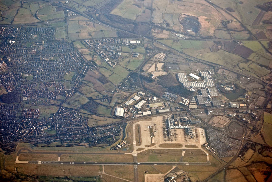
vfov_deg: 16.6
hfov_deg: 24.6
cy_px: 91
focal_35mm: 82
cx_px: 136
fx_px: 624
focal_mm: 55
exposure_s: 1/200
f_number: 7.1
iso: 125
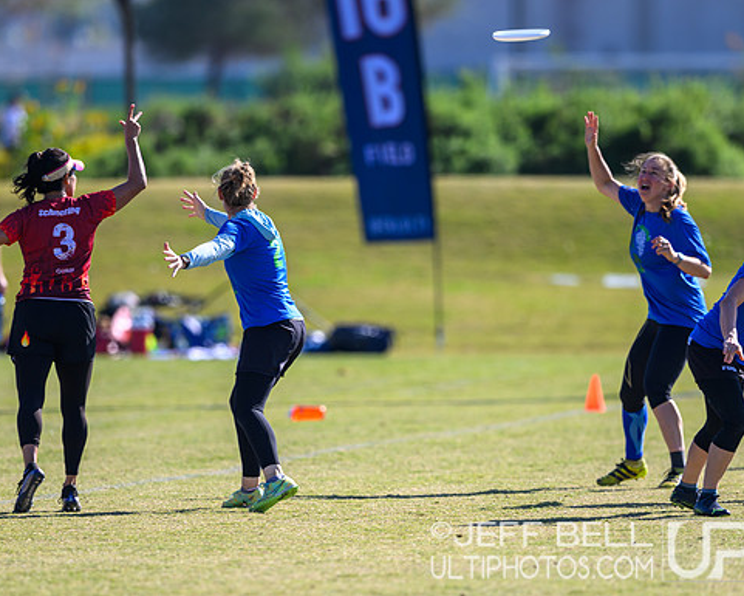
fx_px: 13897
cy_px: 380
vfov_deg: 2.5
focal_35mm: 631
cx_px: 389
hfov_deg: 3.1
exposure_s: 1/1600
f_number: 3.2
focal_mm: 400
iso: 100
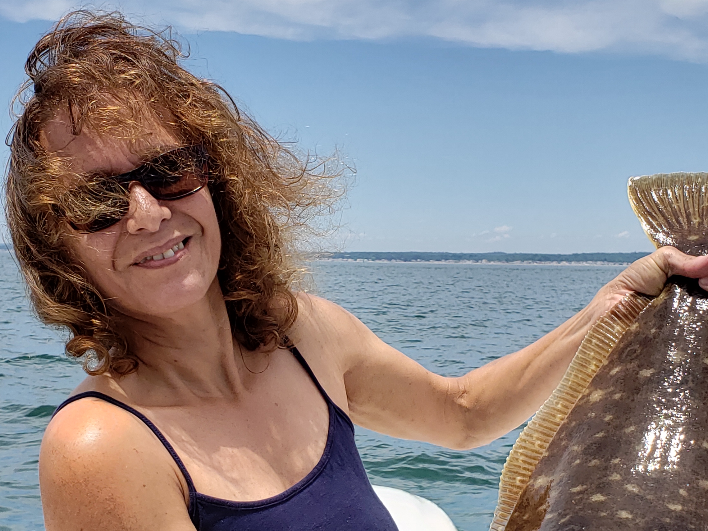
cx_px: 296
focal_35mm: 46
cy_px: 419
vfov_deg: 30.8
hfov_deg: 41.1
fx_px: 941
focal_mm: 4.3
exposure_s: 1/1582
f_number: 2.4
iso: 50
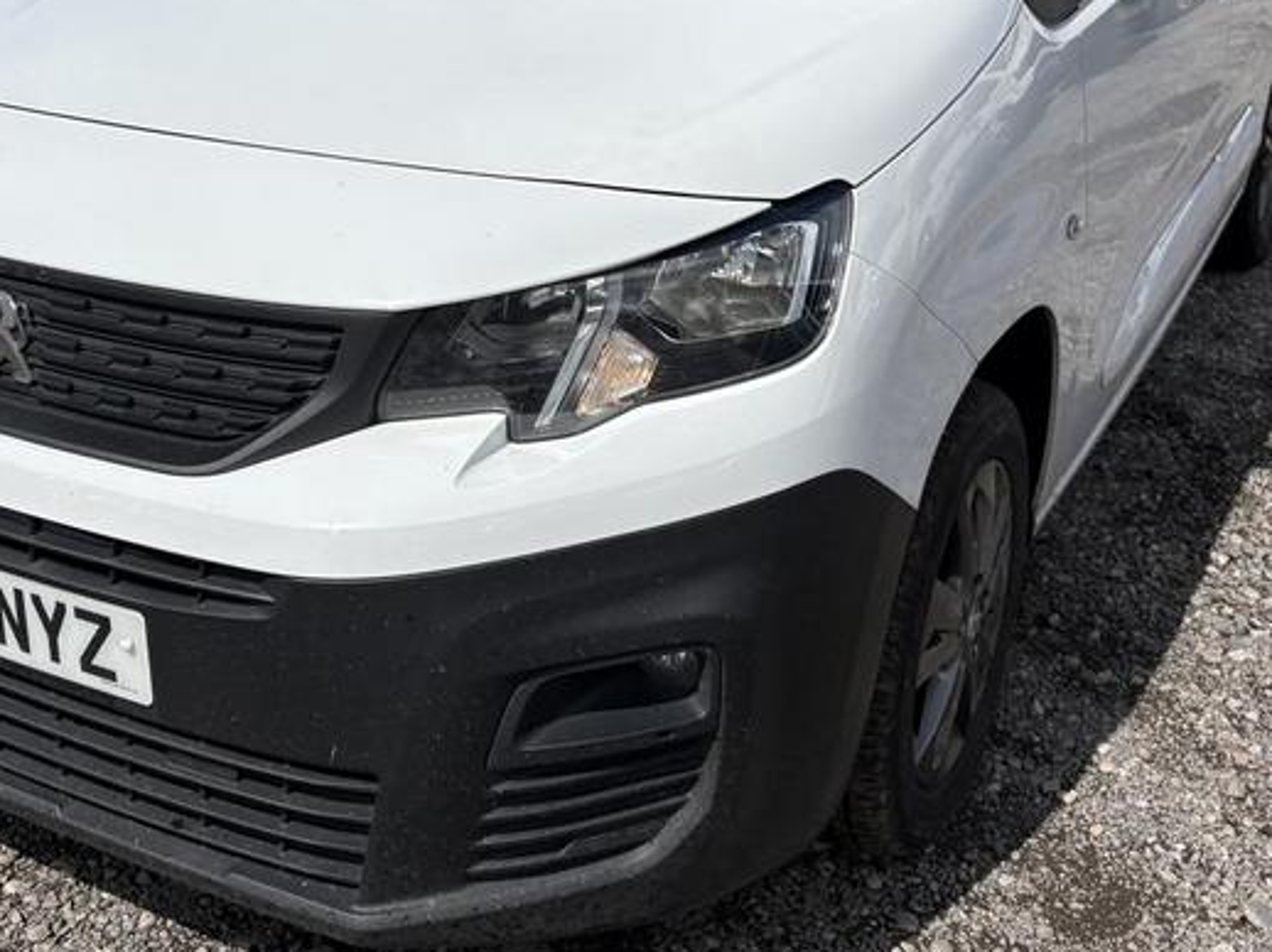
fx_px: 1653
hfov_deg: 42.1
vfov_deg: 31.3
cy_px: 182
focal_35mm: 45
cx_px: 604
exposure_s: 1/11905
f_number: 1.6
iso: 50
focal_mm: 5.96
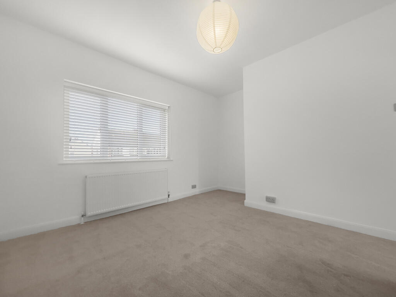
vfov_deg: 89.9
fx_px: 149
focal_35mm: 13
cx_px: 198
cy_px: 148
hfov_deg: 106.2
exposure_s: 1/100
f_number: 1.8
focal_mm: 1.57
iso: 40
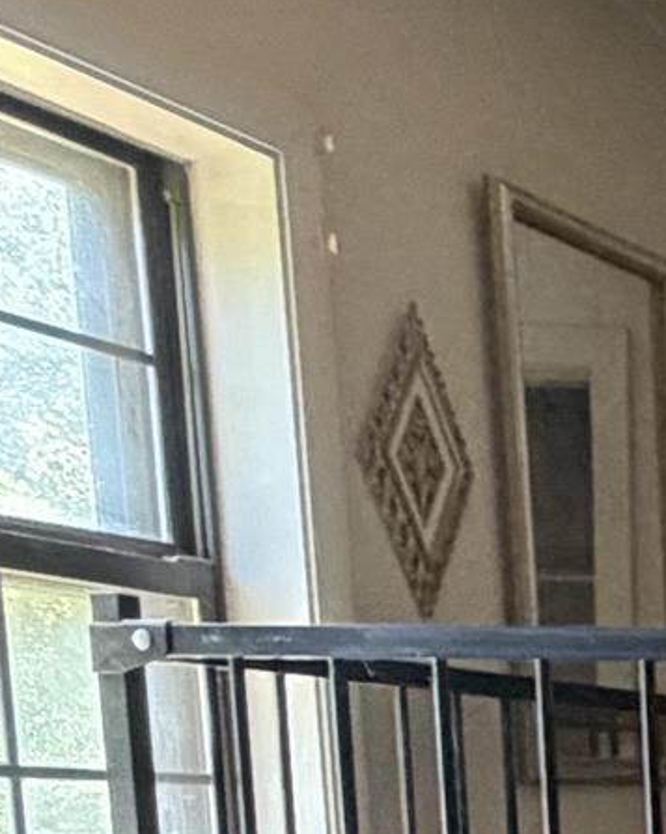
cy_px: 1243
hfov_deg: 12.5
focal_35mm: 94
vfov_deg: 18.2
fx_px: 2318
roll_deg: -0.1
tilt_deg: -8.9
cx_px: 1629
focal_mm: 2.22
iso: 400
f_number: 2.2
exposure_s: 1/60
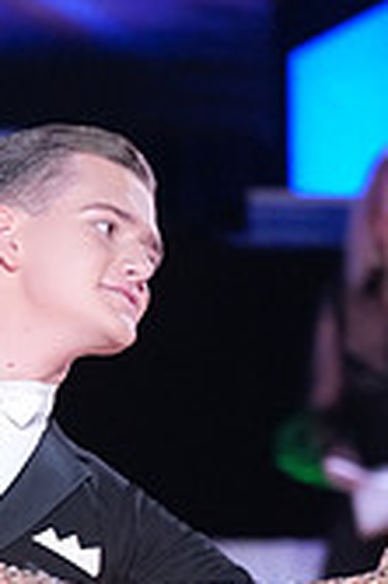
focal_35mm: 508
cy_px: 899
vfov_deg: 4.0
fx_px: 8229
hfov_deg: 2.7
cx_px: -82
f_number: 4
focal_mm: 146
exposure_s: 1/250
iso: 3200
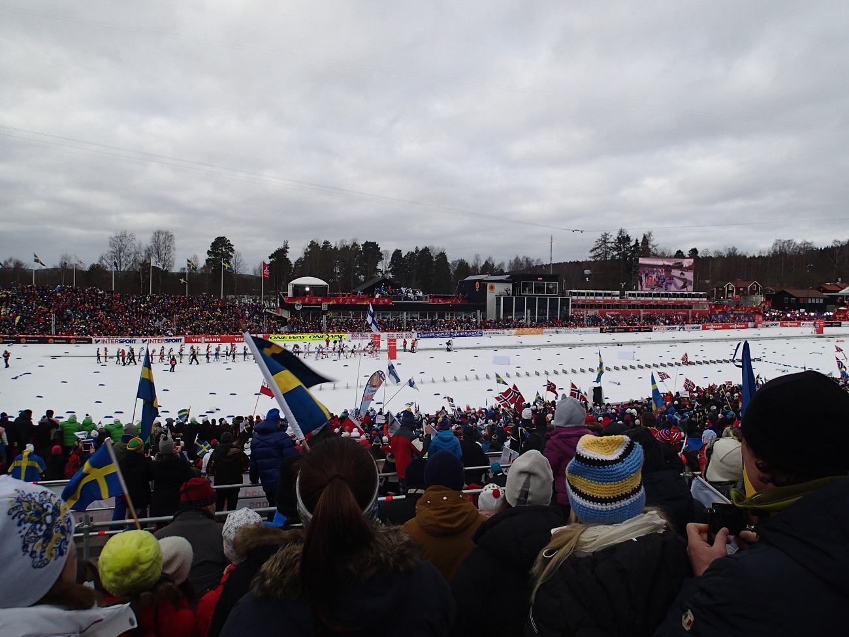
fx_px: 613
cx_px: 424
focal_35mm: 25
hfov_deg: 69.4
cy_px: 318
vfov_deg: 54.9
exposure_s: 1/200
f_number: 8
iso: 100
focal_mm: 4.5
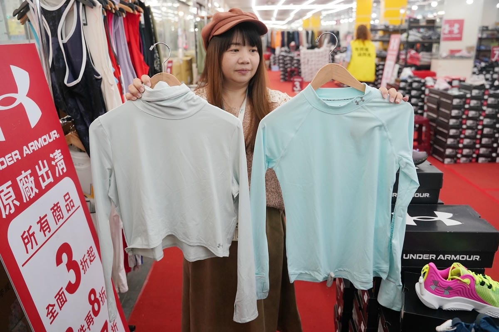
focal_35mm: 28
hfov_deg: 65.5
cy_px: 166
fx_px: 388
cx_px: 250
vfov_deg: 46.4
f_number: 4
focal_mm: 28
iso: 1250
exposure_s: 1/160
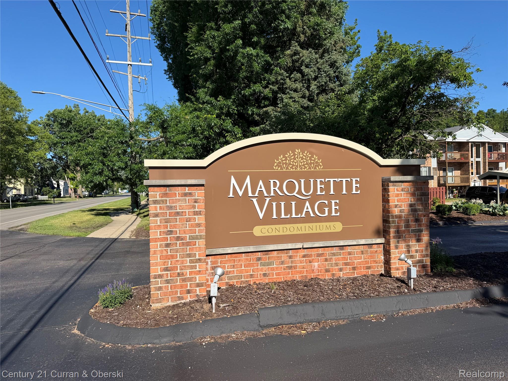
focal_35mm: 24
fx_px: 352
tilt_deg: -0.3
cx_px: 254
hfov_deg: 71.6
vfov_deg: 56.8
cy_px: 190
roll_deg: +1.9
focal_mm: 6.76
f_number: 1.78
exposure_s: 1/3953
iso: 80
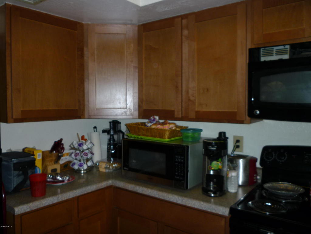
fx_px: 261
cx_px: 156
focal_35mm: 29
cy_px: 117
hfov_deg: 61.7
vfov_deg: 48.2
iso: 100
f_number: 3.3
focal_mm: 5.2
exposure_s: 1/60
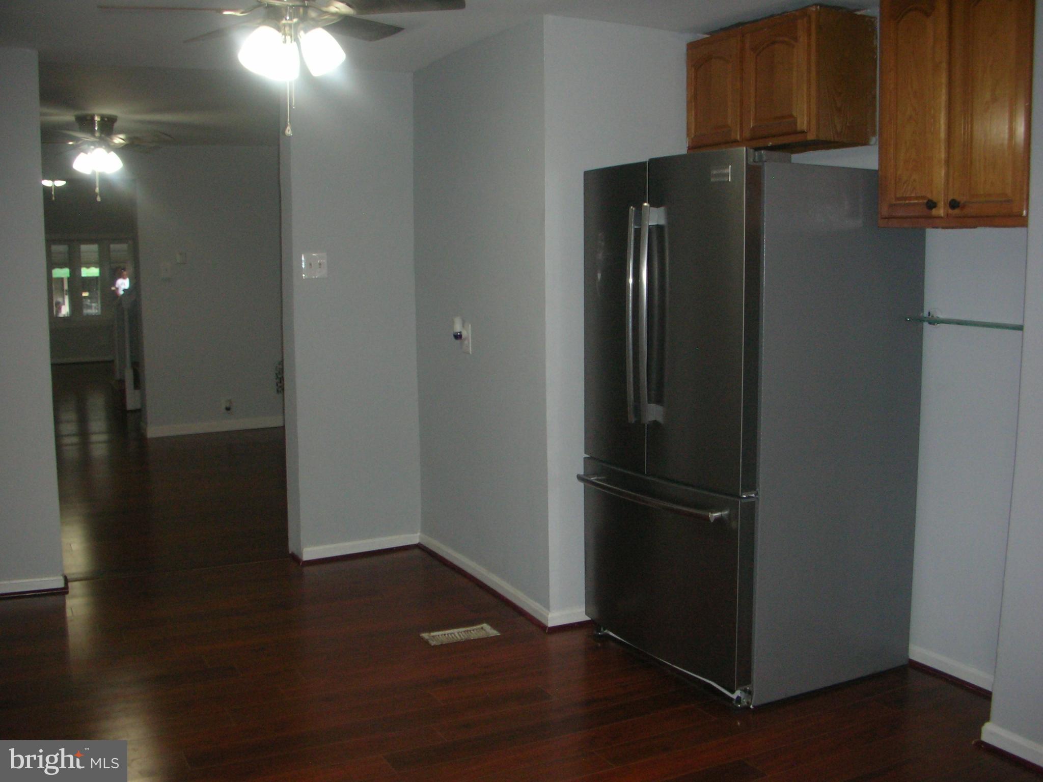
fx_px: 1055
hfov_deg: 52.6
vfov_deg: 40.7
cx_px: 522
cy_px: 391
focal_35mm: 35
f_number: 3
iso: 149
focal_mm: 5.8
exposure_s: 1/60.1
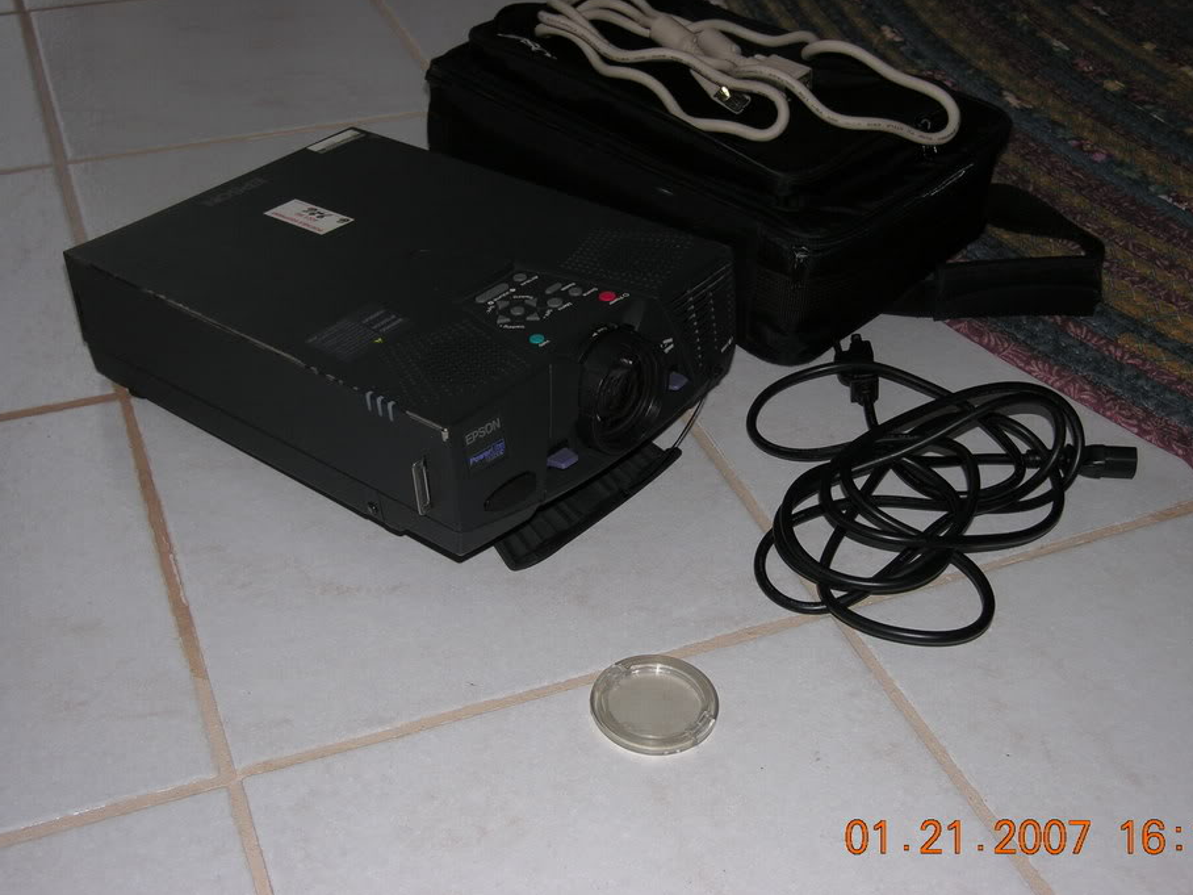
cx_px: 652
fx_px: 1516
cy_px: 438
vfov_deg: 32.9
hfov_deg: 42.9
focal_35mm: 44
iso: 50
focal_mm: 10
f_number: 3.2
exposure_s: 1/60.1
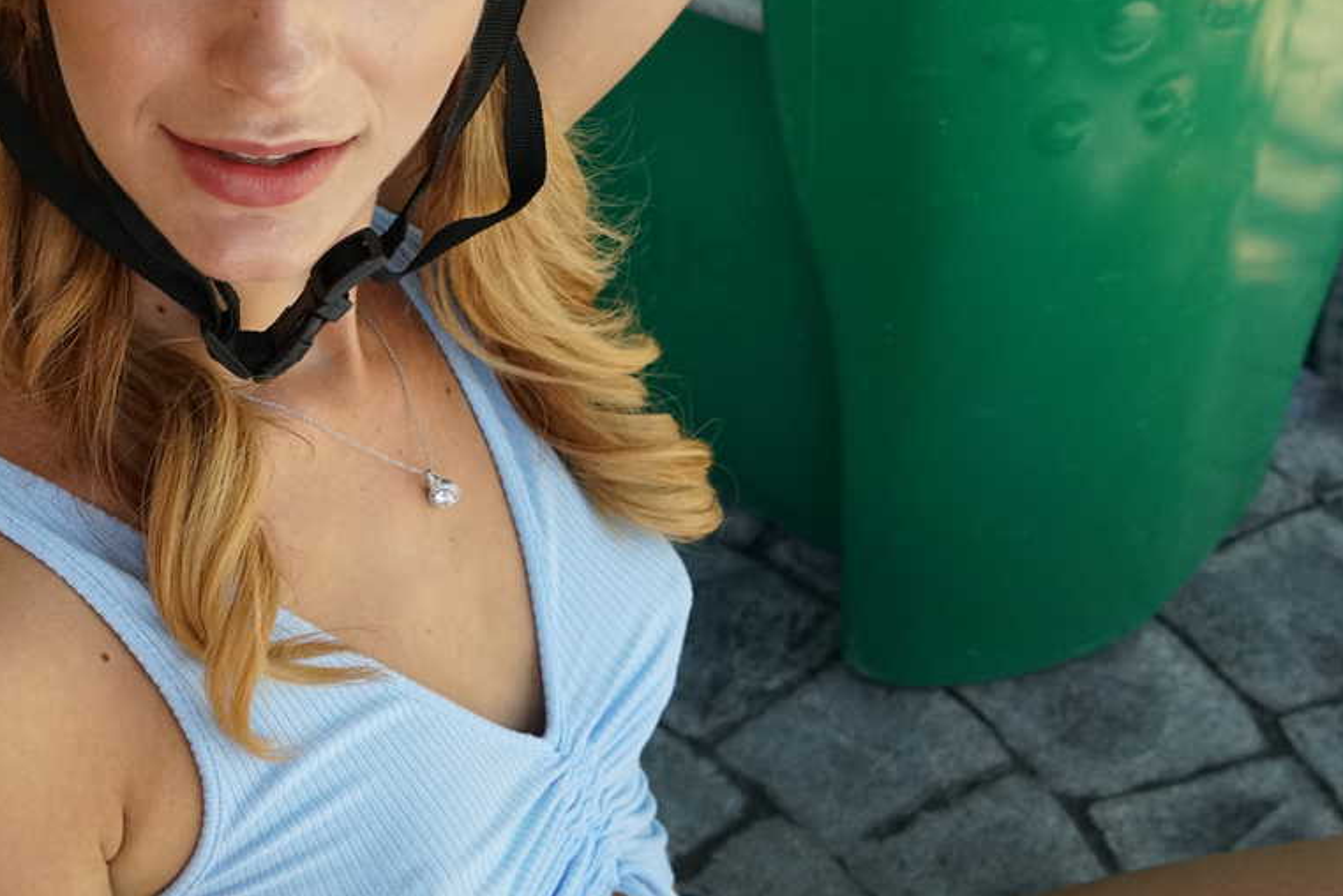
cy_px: 324
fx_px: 2426
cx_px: 119
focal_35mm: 65
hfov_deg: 29.6
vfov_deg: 20.9
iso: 2000
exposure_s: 1/400
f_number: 6.3
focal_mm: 26
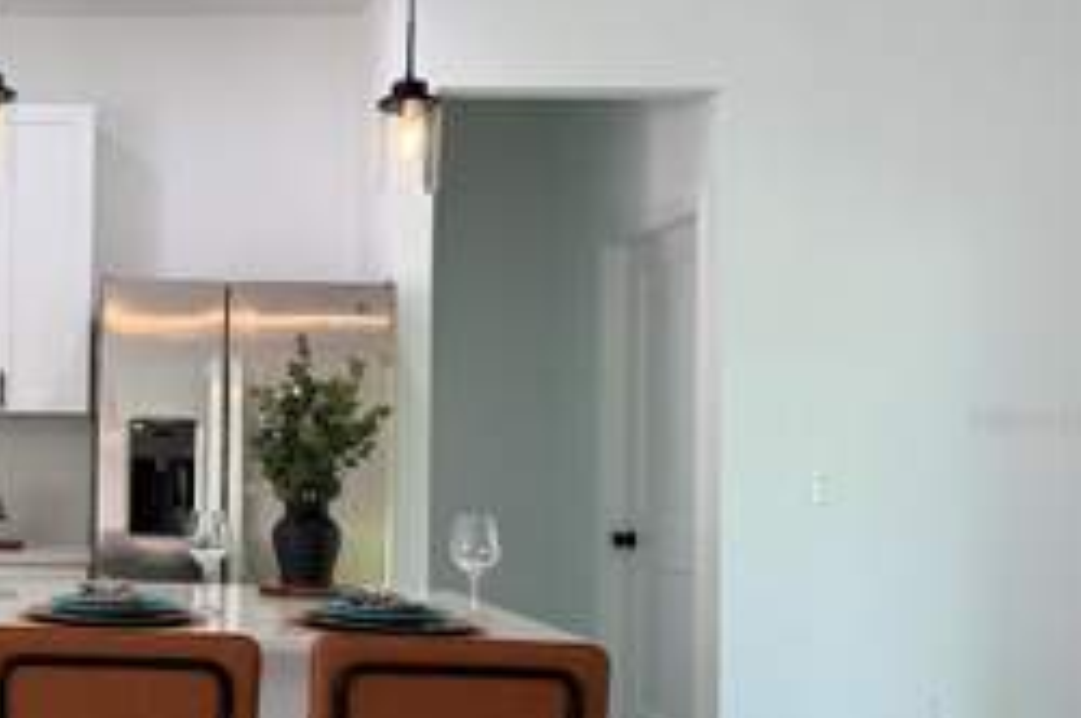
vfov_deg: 28.0
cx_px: 52
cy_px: 420
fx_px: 1439
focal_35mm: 48
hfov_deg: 37.6
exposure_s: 1/120
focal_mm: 6.76
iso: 64
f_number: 1.78
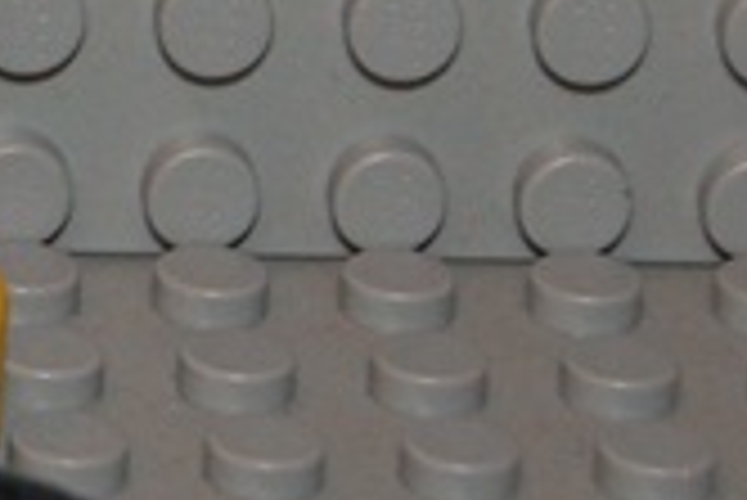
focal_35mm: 397
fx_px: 8253
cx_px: -742
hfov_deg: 5.1
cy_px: -32
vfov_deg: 3.5
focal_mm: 55
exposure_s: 1/60
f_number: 5.6
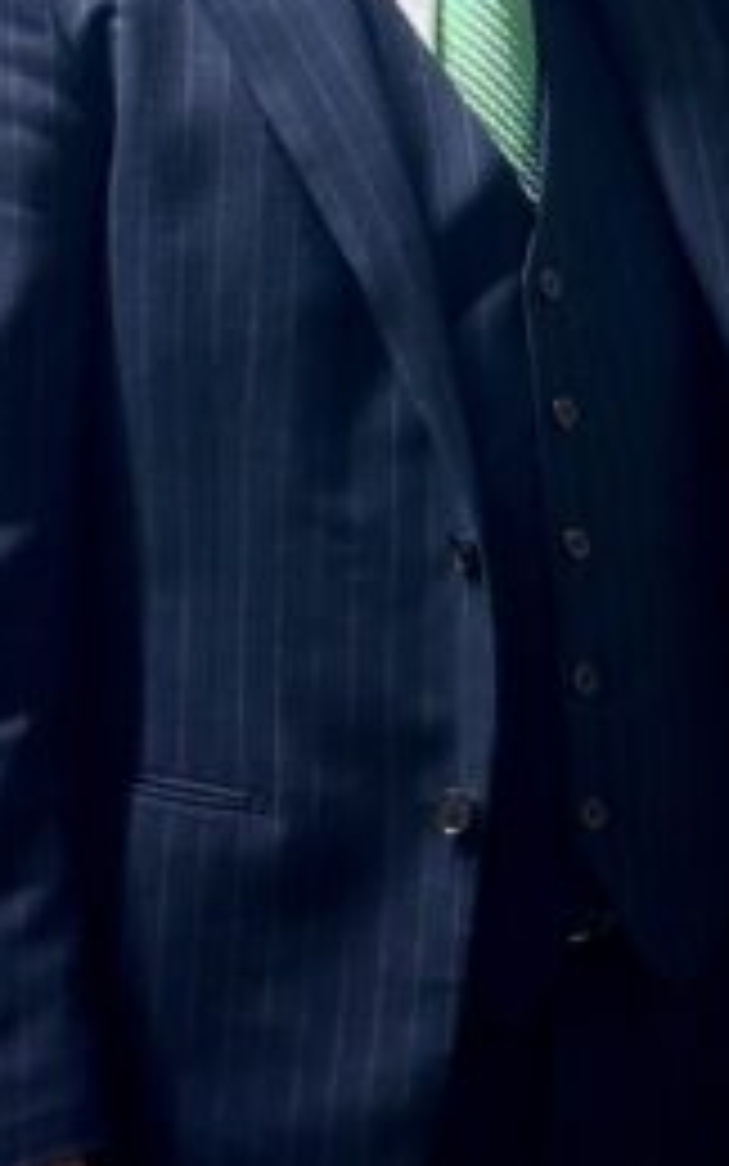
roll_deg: -1.6
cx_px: 846
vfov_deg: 17.3
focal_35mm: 118
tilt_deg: -3.9
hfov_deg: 10.9
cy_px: 23
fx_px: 3749
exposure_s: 1/50
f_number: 1.78
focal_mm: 6.86
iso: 250
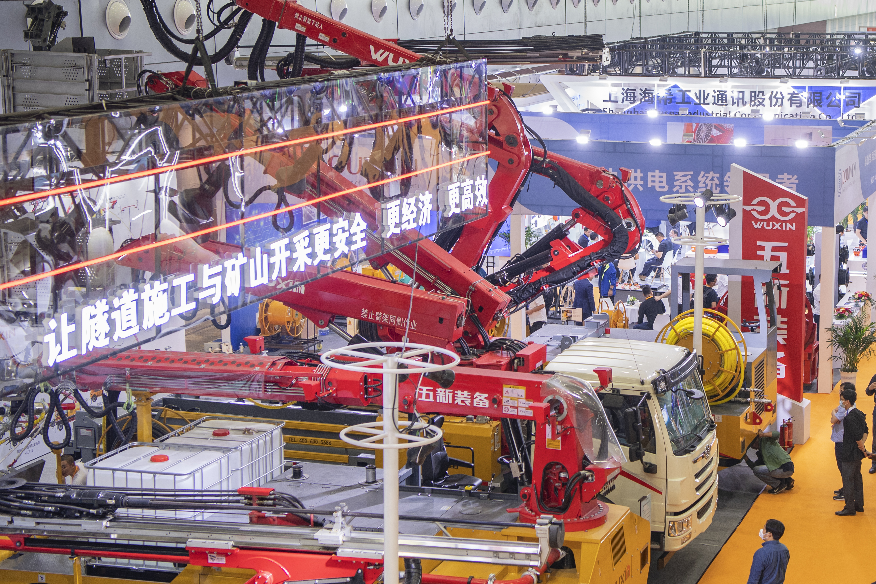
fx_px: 1825
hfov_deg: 26.7
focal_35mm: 75
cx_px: 621
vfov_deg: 18.2
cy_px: 292
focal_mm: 48
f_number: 3.5
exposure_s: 1/100
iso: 800
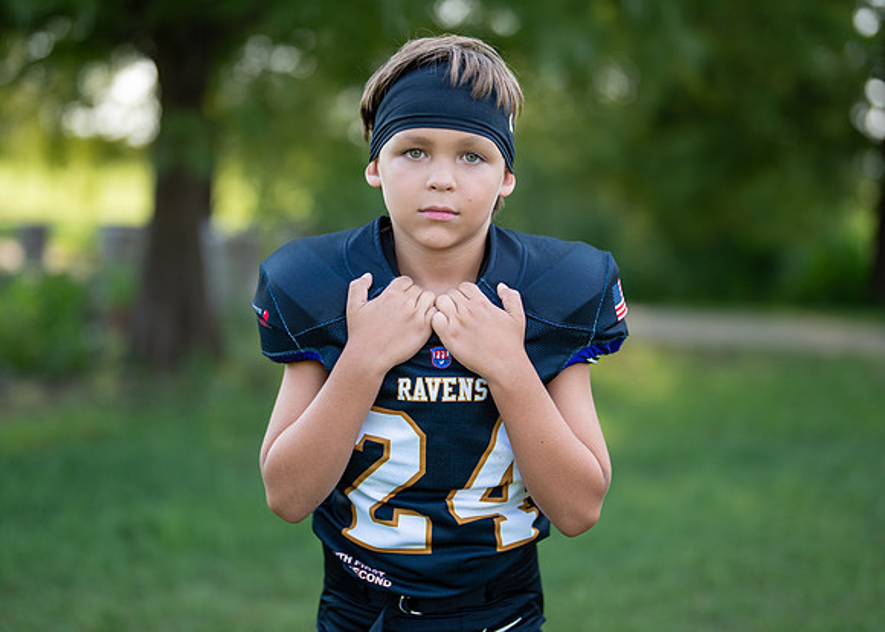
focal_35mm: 60
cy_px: 297
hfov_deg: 32.5
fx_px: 1517
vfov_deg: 23.5
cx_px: 437
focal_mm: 50
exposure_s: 1/1000
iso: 100
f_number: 1.2
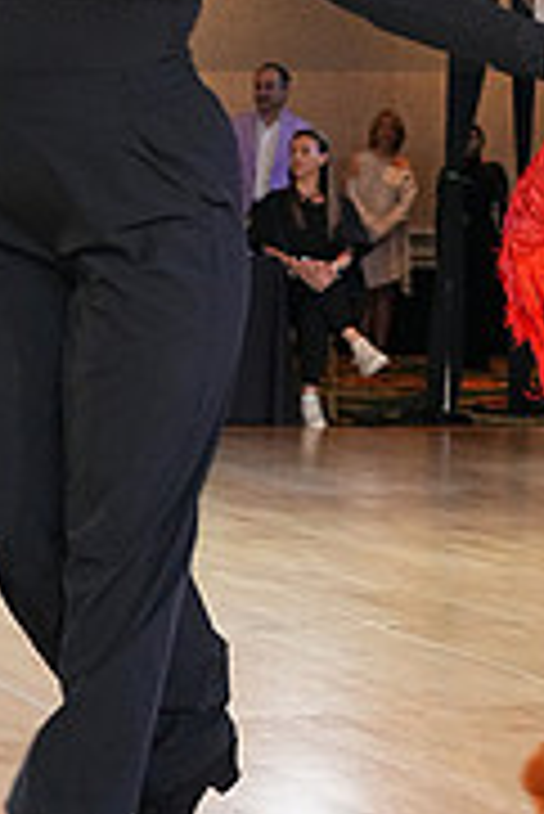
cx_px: 416
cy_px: -76
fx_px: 2760
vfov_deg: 16.3
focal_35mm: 122
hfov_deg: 11.2
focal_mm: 38
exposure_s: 1/200
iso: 5000
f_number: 6.3
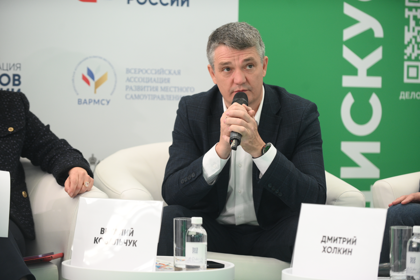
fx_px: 1574
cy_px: 140
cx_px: 210
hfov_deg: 15.2
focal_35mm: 135
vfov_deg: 10.2
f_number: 3.2
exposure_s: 1/400
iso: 1250
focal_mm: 135
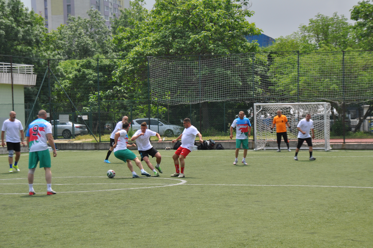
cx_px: 186
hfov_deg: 20.6
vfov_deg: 13.8
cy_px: 124
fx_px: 1024
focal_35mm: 99
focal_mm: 66
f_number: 5.6
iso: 200
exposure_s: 1/500
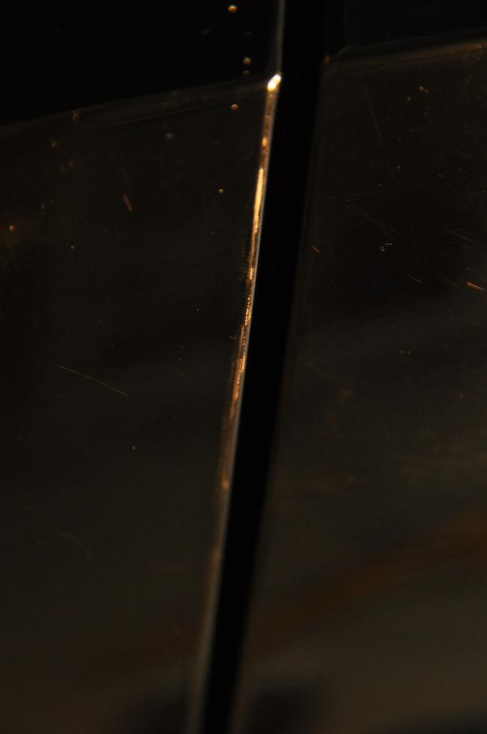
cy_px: 367
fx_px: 3540
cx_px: 244
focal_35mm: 174
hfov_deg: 7.9
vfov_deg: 11.8
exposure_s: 1/60
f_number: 5.6
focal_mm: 116
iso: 800
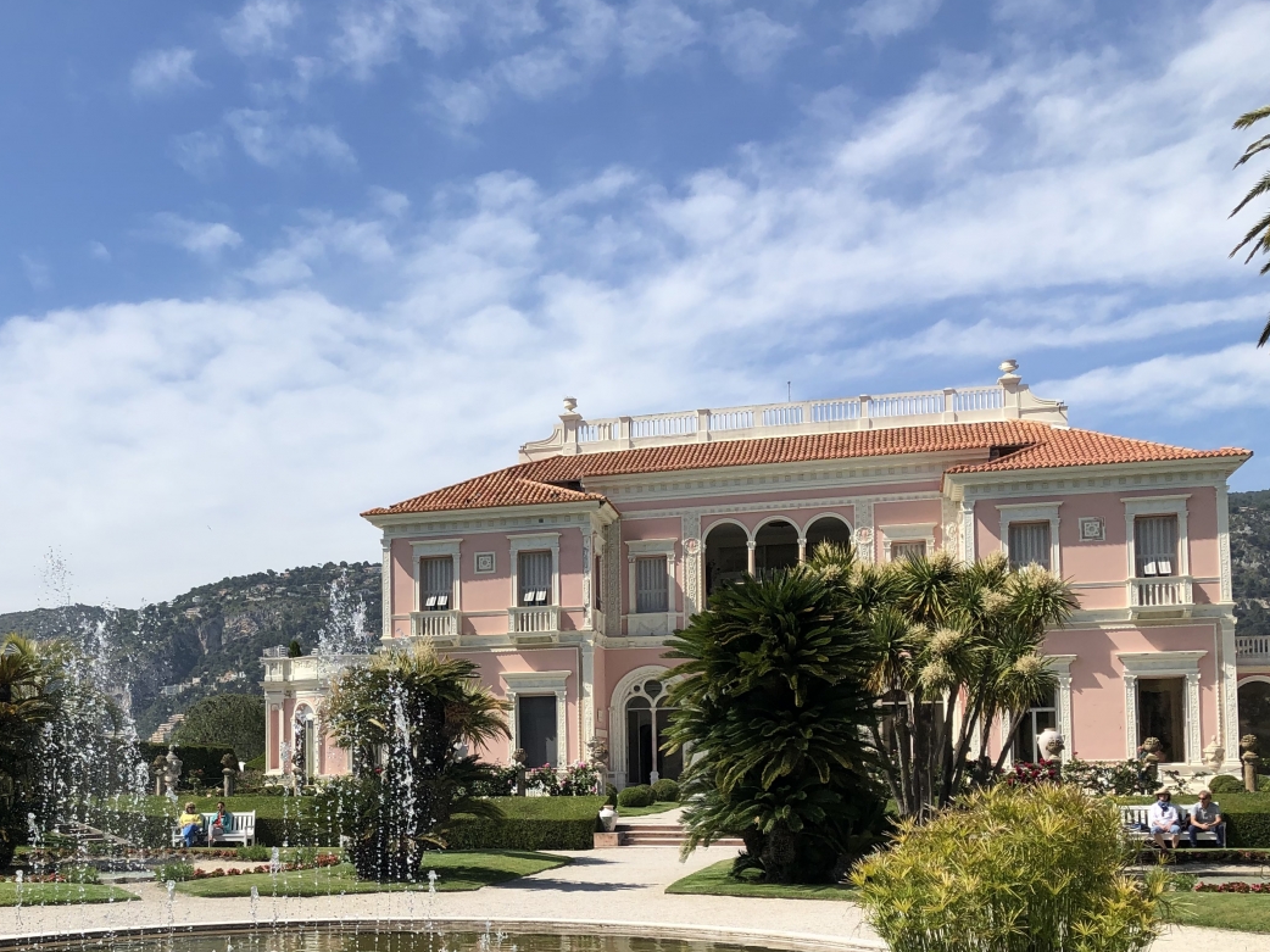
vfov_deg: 32.9
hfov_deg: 43.1
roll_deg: +0.1
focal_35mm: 43
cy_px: 728
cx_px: 391
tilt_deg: +3.4
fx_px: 1577
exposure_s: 1/2288
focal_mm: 3.99
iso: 20
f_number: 1.8
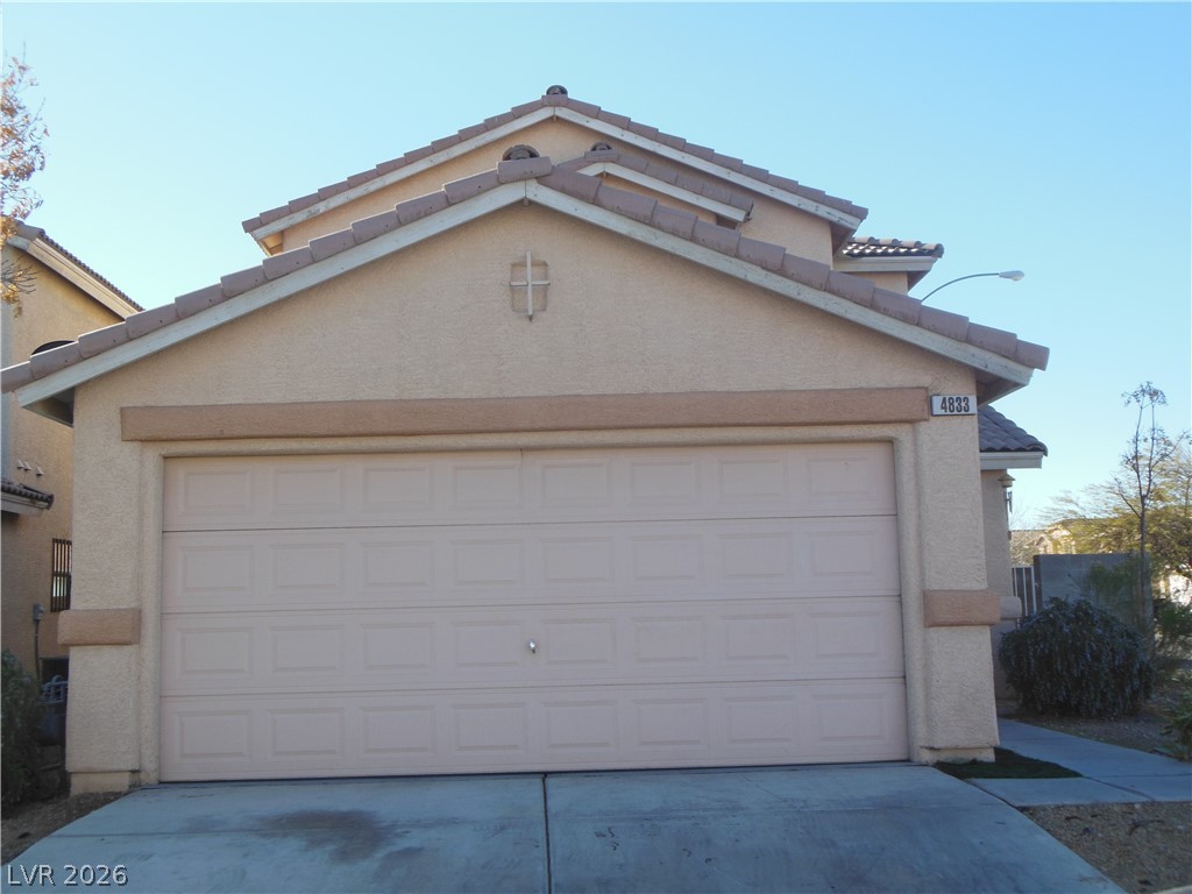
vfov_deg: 37.7
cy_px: 447
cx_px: 596
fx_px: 1309
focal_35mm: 38
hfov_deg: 49.0
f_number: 3.6
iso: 125
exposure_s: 1/640
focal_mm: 6.8
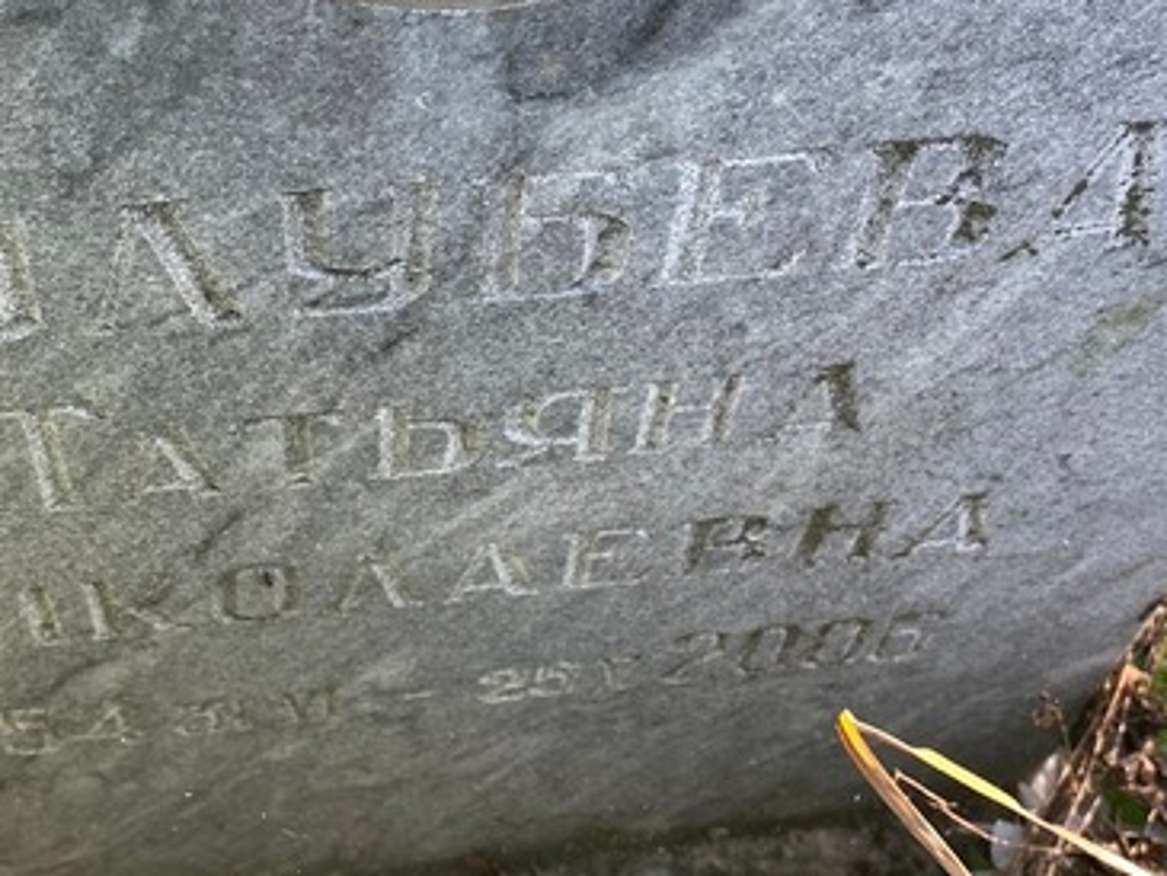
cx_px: 460
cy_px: 332
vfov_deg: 25.6
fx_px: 1922
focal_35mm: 57
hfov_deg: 33.7
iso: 32
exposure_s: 1/275
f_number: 1.8
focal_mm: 4.25
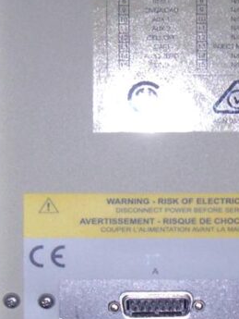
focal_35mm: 88
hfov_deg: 16.7
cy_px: 315
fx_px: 810
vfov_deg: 21.5
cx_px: 188
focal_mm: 6.2
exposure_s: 1/60
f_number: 2.7
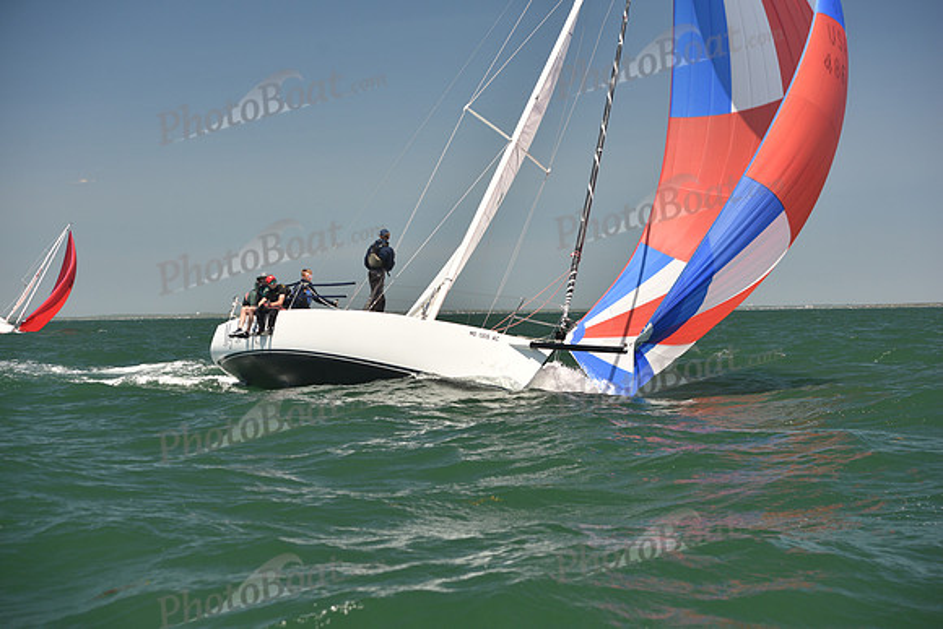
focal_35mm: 70
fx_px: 1834
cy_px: 314
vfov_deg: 19.5
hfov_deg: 28.8
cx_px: 472
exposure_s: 1/800
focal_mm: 70
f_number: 4.5
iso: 250
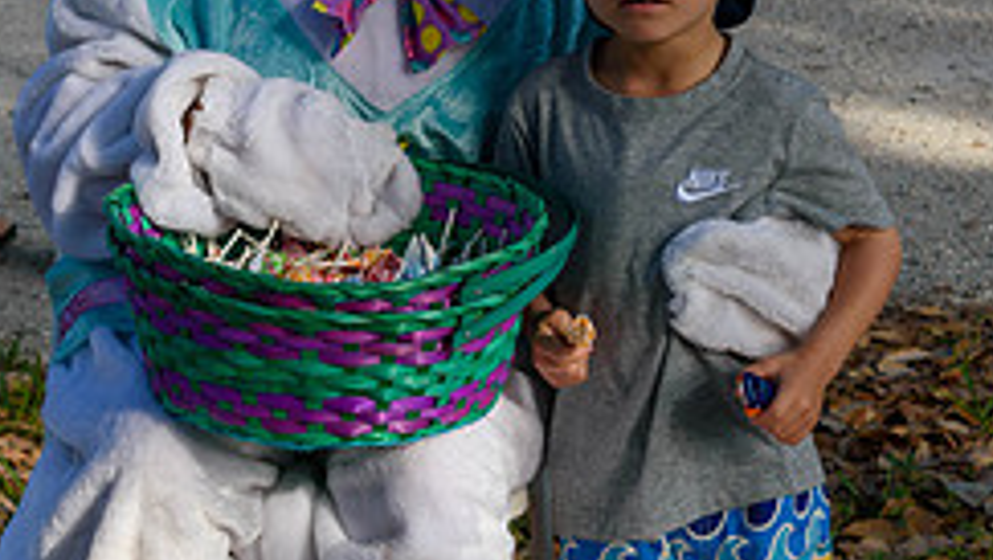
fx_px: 4215
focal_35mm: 160
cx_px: 450
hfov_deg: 13.4
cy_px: 114
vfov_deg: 7.6
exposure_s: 1/250
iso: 200
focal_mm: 55
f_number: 8
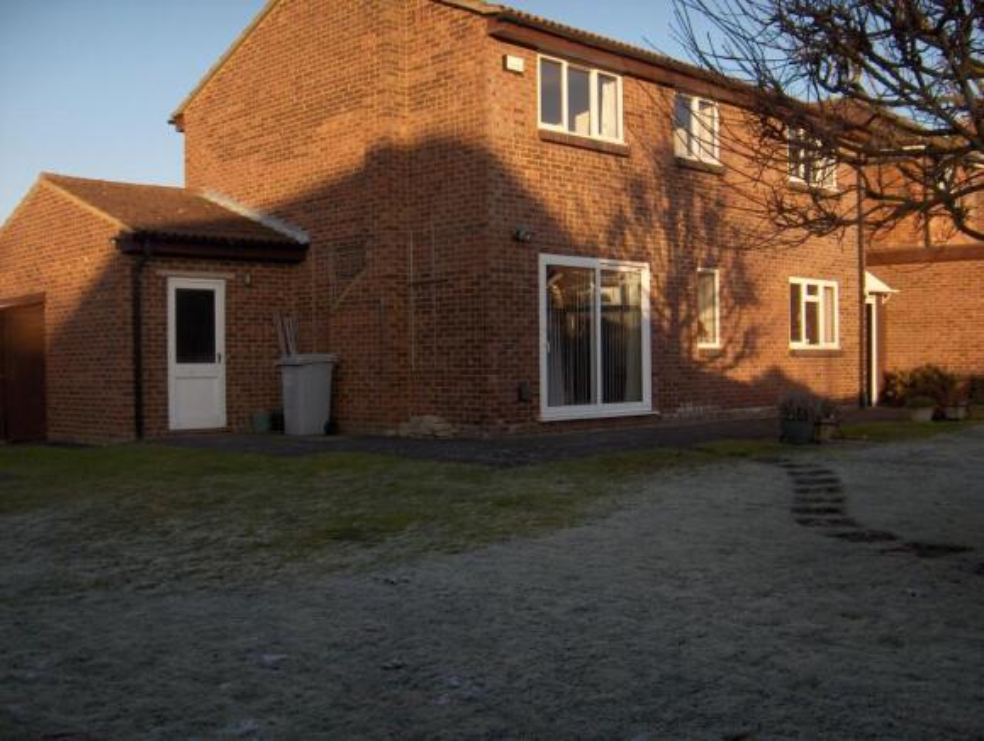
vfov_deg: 36.9
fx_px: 1110
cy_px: 370
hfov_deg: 47.8
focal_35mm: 39
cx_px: 492
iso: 100
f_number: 2.8
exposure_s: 1/578
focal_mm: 8
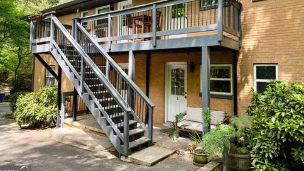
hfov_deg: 69.9
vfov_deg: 42.4
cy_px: 59
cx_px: 153
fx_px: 218
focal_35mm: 27
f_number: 1.78
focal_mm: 6.76
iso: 80
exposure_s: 1/262
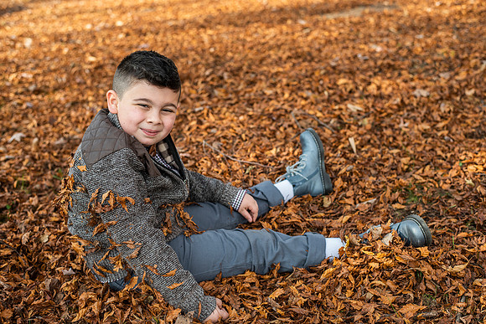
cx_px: 243
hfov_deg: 39.6
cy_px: 162
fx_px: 675
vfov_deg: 27.0
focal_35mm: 50
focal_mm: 50
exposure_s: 1/500
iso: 400
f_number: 3.5
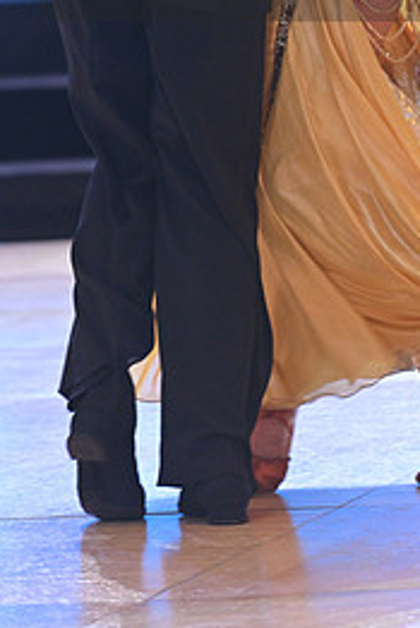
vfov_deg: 5.2
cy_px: -58
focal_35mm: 398
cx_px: 373
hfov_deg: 3.5
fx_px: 6955
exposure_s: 1/200
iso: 2000
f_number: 4
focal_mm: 180
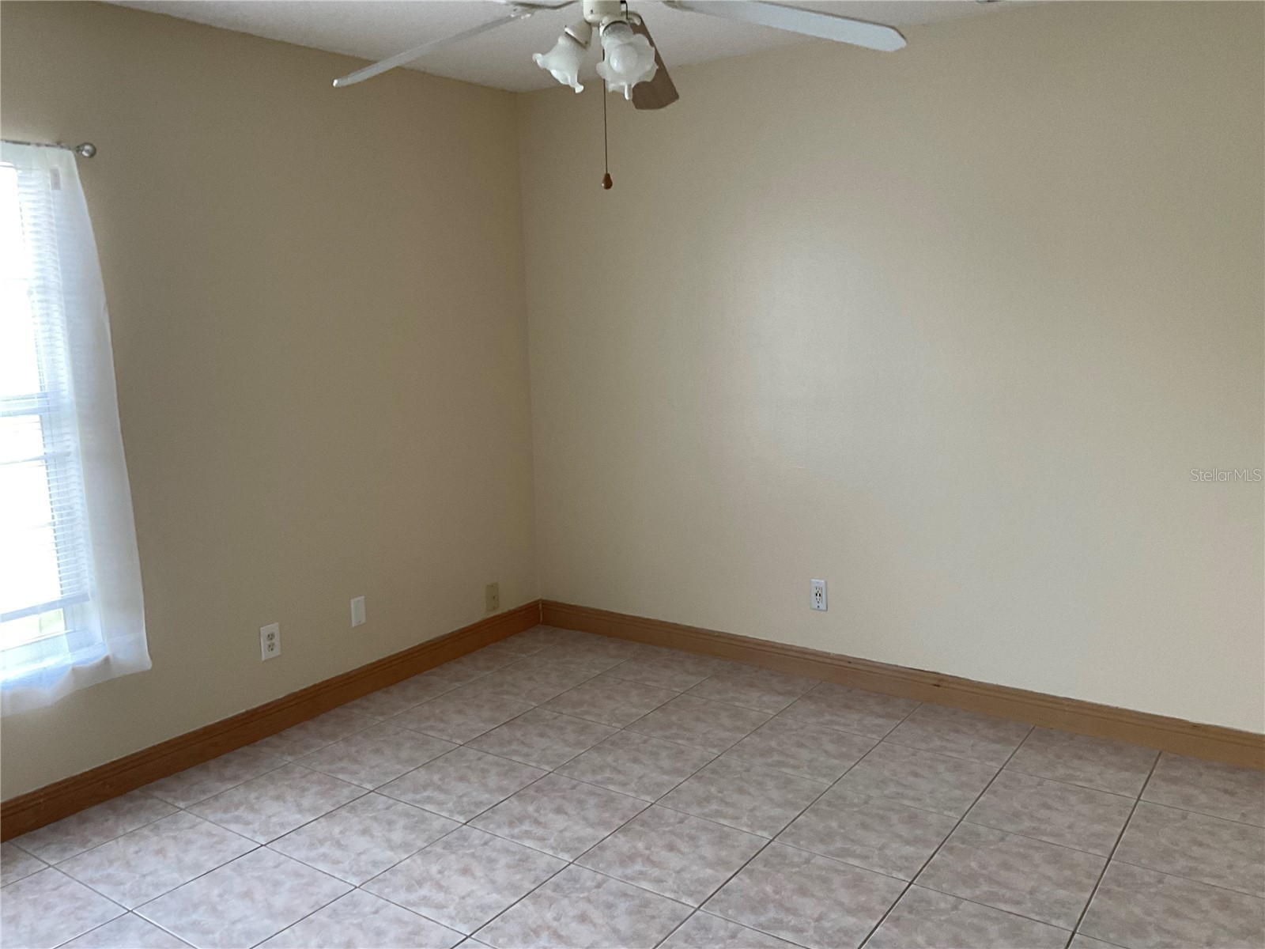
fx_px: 1060
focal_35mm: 29
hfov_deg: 61.7
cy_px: 474
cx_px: 632
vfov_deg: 48.2
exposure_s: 1/60
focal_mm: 3
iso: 100
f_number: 1.8
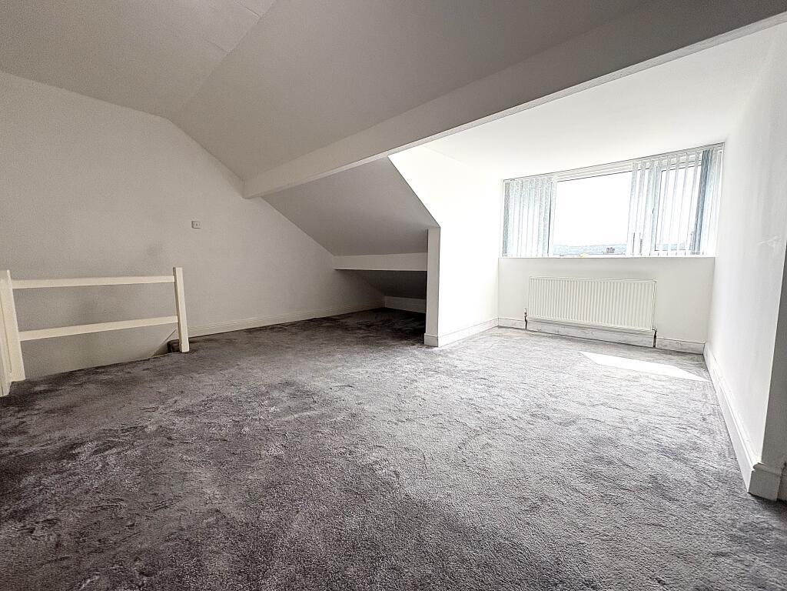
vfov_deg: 85.7
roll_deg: +0.1
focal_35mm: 14
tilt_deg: -7.0
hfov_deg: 102.1
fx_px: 318
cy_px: 296
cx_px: 394
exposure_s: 1/320
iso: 64
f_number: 2.2
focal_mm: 2.22
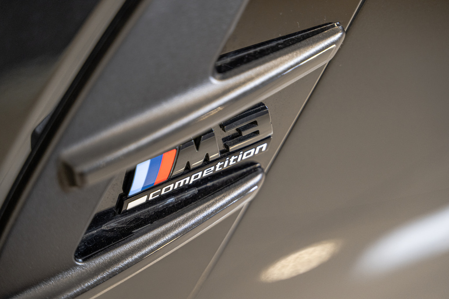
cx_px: 224
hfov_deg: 27.0
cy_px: 150
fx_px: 935
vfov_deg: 18.2
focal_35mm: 75
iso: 1600
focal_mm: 75
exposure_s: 1/125
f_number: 2.8
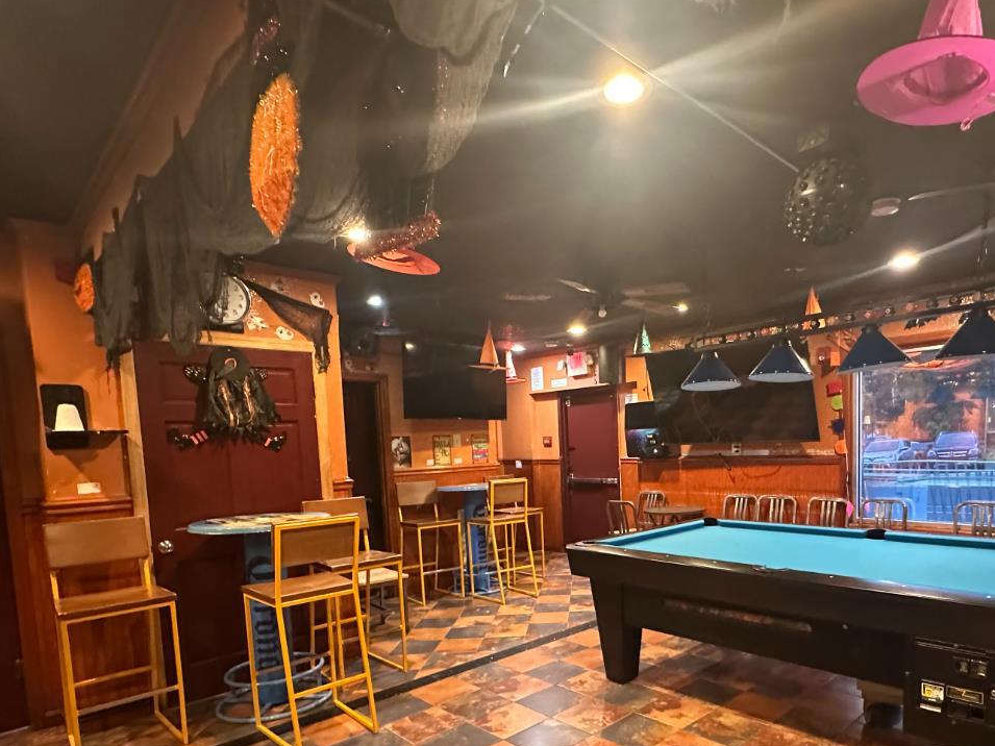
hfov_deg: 75.2
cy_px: 495
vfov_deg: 59.7
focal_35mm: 22
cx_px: 614
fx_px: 632
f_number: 2.2
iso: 1000
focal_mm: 2.22
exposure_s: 1/40
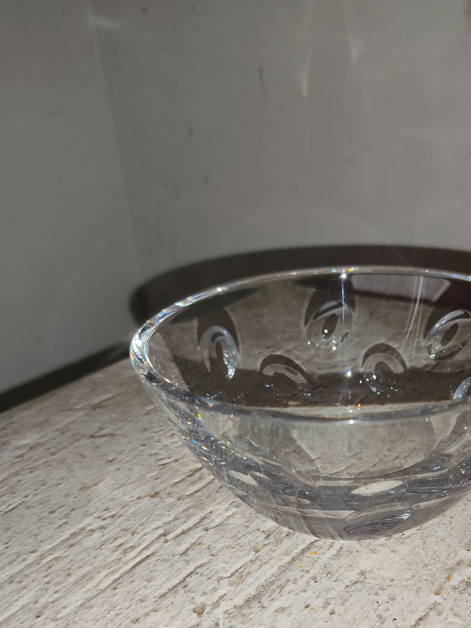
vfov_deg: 52.9
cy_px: 419
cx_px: 328
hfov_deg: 41.1
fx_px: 617
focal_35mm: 34
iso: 174
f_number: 1.7
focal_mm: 5.24
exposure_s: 1/100
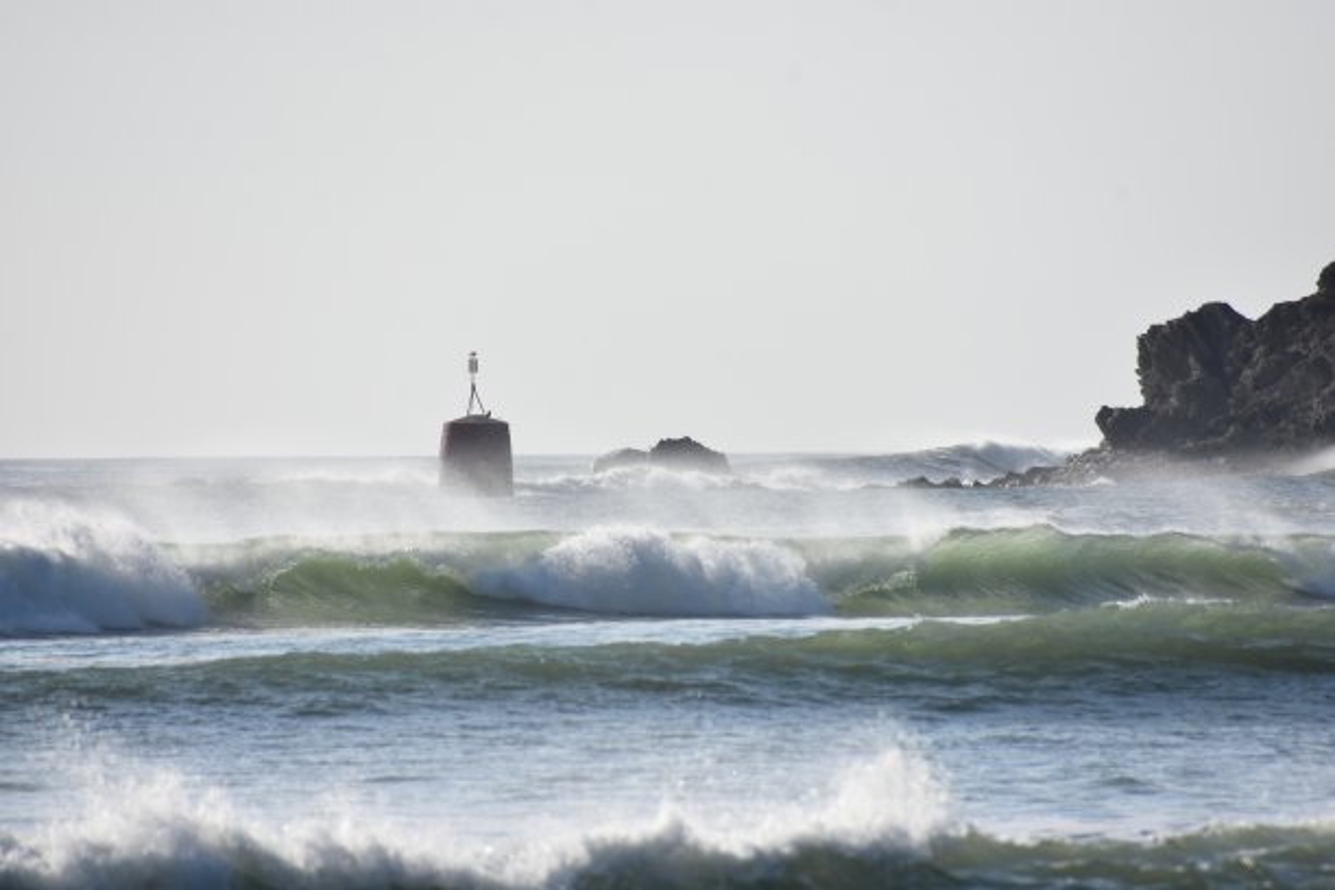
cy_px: 445
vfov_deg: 2.3
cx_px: 668
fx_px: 22248
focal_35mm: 600
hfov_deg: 3.4
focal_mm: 400
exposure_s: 1/2000
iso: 360
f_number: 8
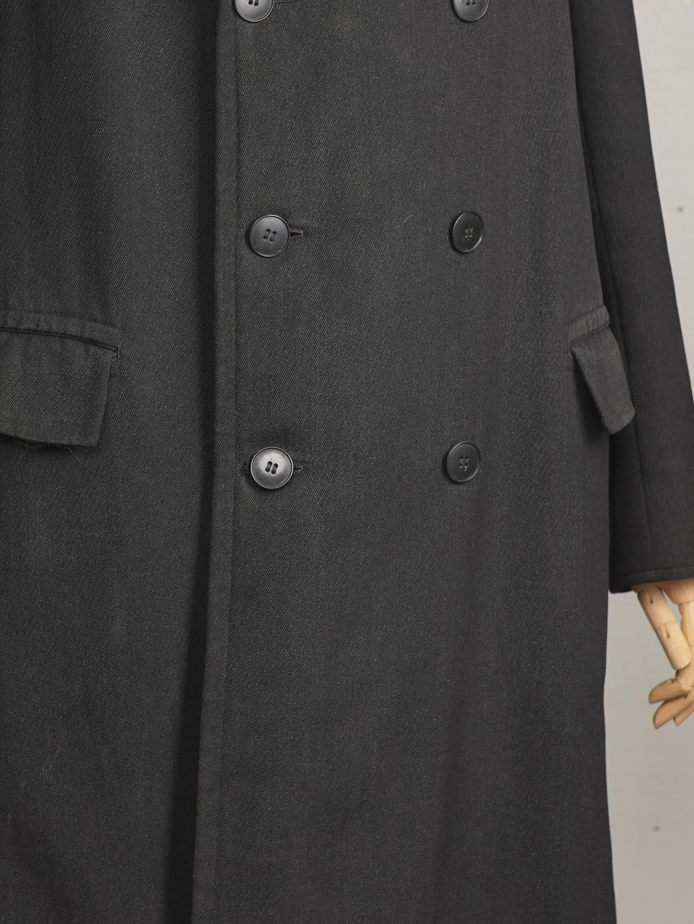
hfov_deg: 15.2
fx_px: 2592
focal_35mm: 97
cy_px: 327
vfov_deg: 20.2
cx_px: 236
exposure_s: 1/13
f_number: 4
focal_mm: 32
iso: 100
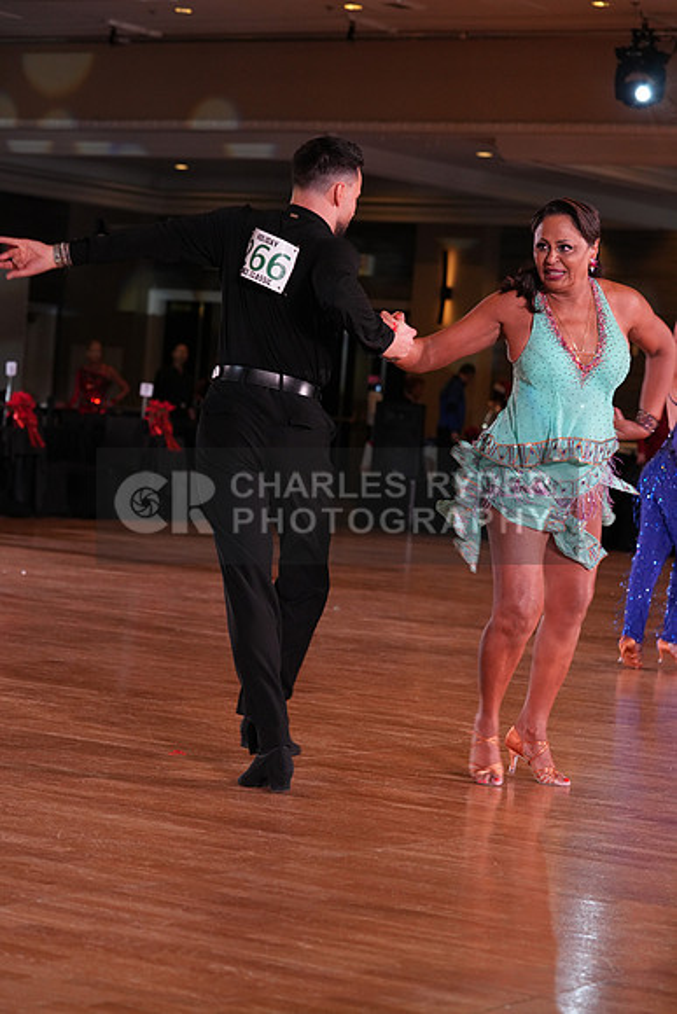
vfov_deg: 20.4
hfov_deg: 13.7
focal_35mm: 100
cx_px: 338
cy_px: 507
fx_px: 2819
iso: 2000
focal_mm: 100
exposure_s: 1/200
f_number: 5
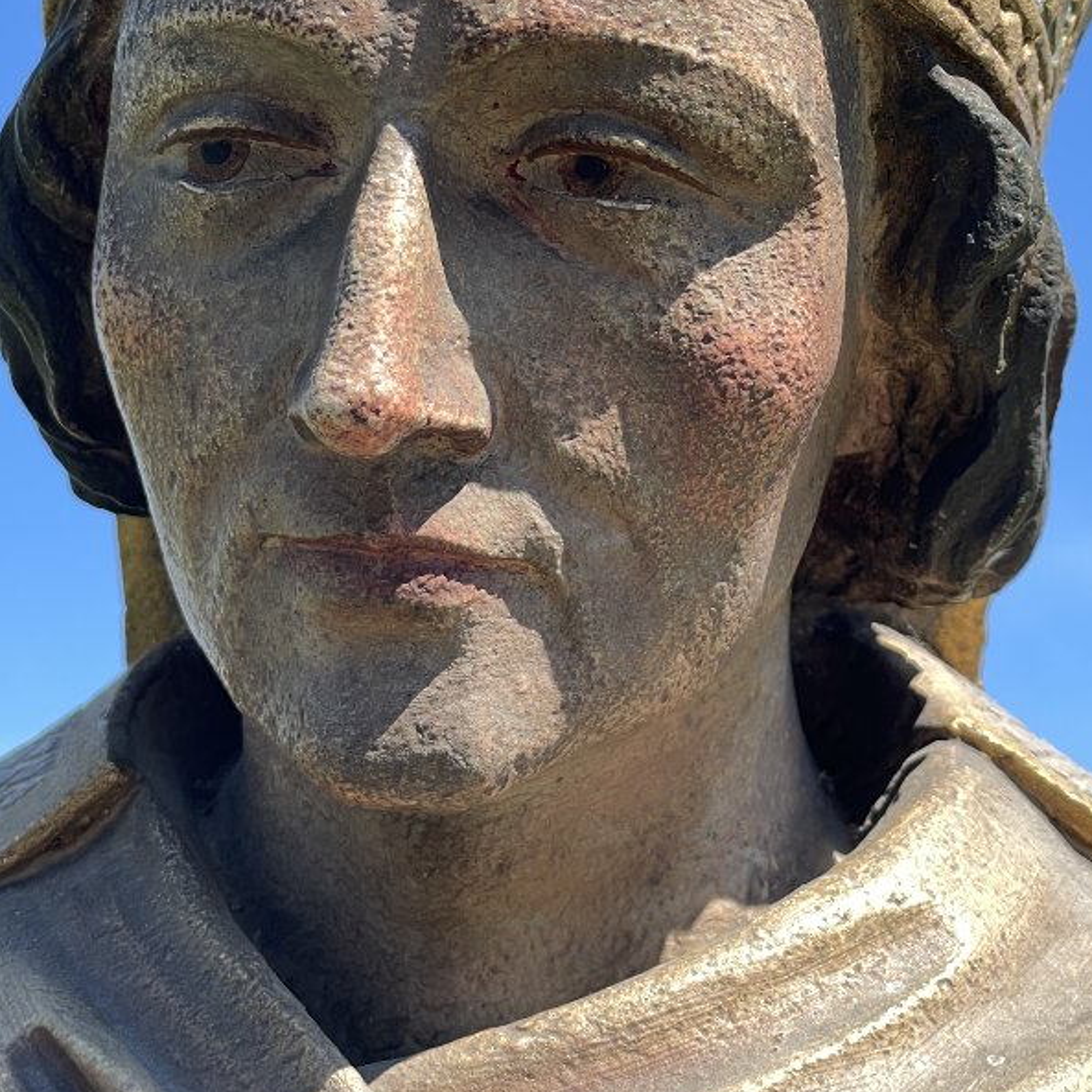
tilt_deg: +22.8
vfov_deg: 18.4
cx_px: 591
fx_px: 3319
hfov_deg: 18.7
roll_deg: -1.4
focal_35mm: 93
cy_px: 157
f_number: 2
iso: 25
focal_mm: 6
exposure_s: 1/558
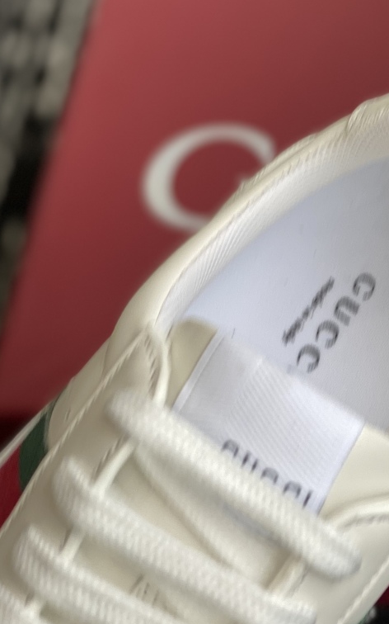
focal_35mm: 105
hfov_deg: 12.3
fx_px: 1782
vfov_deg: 19.7
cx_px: 419
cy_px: 196
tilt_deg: -48.1
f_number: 2
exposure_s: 1/195
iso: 20
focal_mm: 6
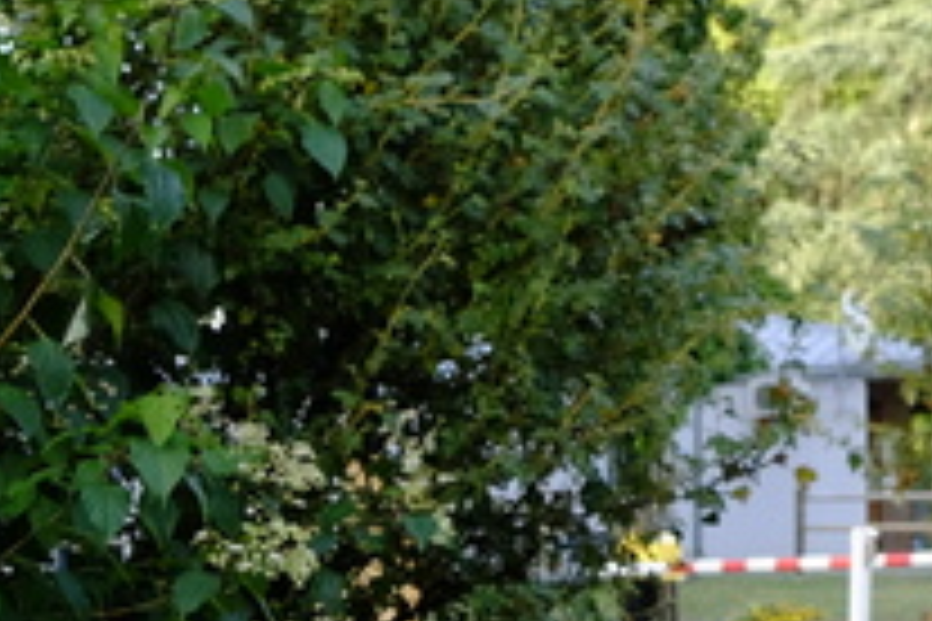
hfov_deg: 14.9
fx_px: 3495
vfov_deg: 9.8
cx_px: -14
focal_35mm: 135
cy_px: 1006
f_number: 4
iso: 400
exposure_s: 1/240
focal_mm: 23
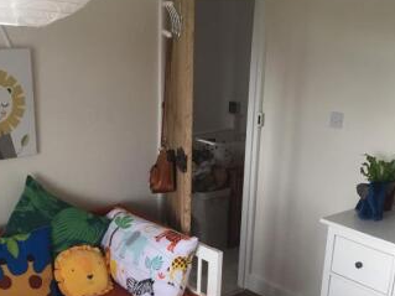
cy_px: 253
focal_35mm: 53
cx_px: 170
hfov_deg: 36.1
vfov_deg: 26.8
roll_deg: -2.1
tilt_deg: -23.1
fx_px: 605
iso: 50
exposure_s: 1/33
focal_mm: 4.15
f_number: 2.2
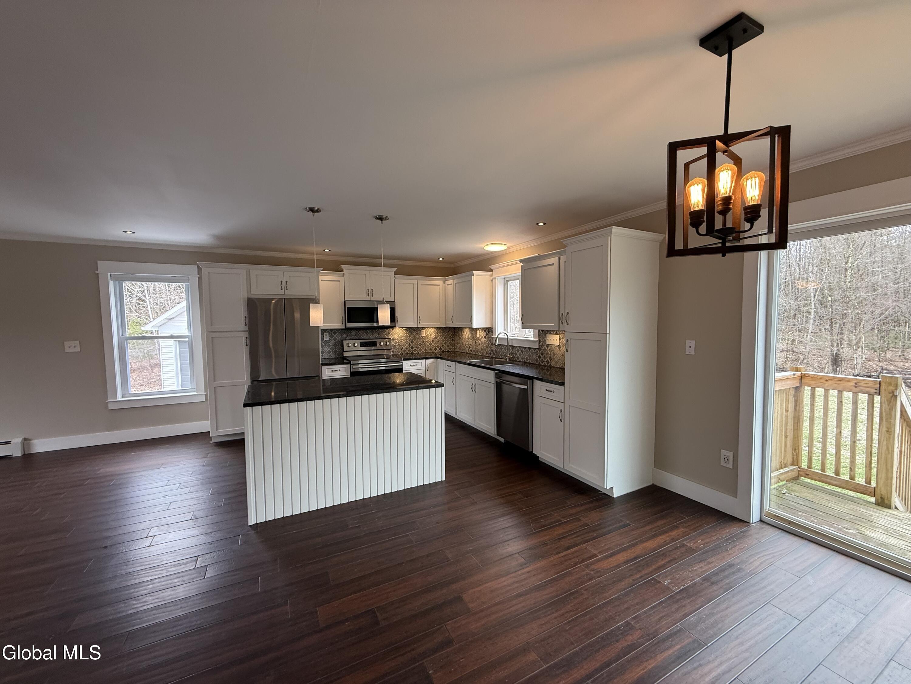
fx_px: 368
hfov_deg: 102.1
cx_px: 456
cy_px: 342
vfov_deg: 85.7
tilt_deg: -3.0
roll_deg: +0.5
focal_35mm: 14
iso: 160
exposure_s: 1/120
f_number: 2.2
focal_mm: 2.22
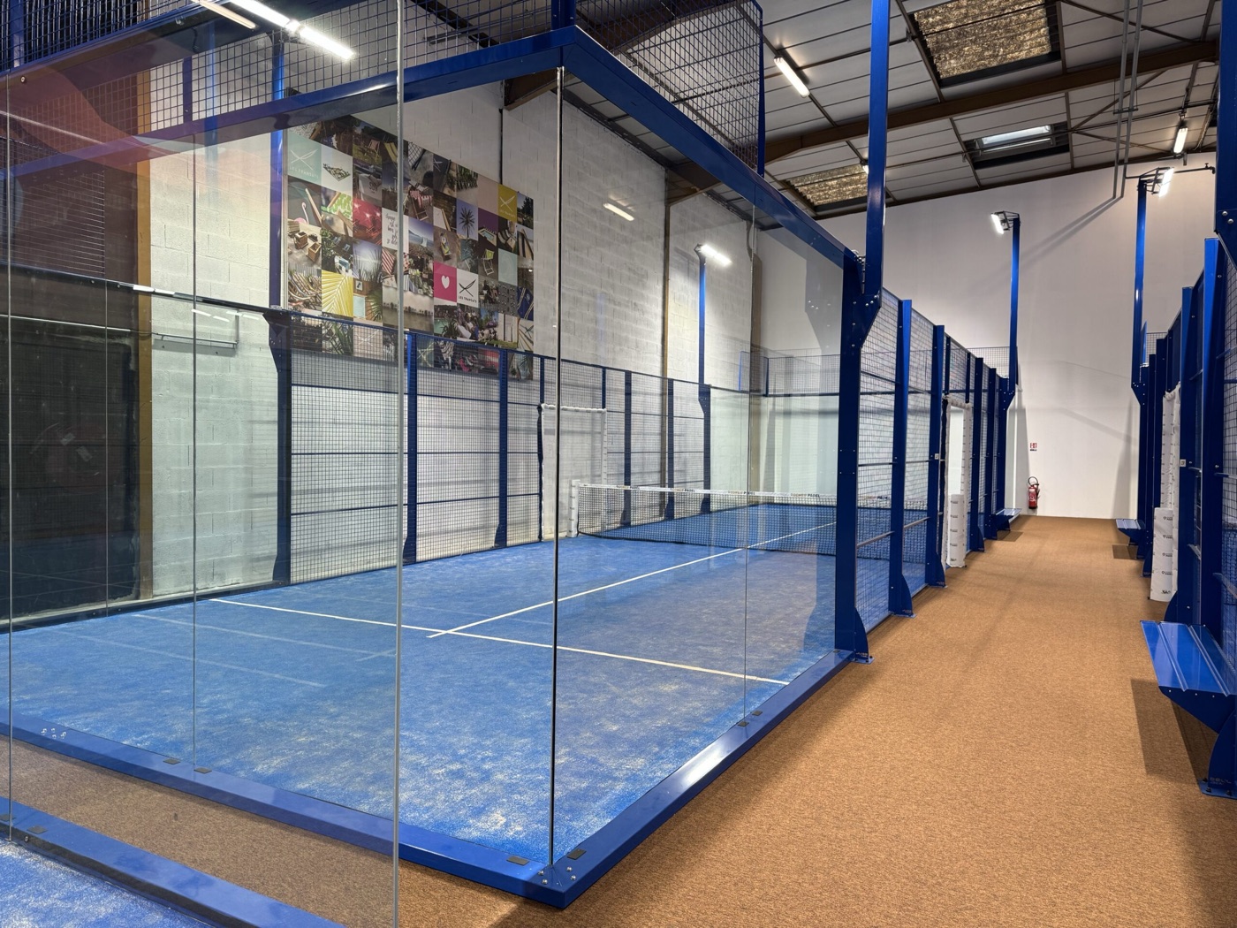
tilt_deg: -1.2
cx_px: 618
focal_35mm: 24
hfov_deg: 71.6
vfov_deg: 56.8
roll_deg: +0.2
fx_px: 858
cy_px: 464
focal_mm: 6.76
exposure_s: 1/100
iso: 100
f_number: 1.78
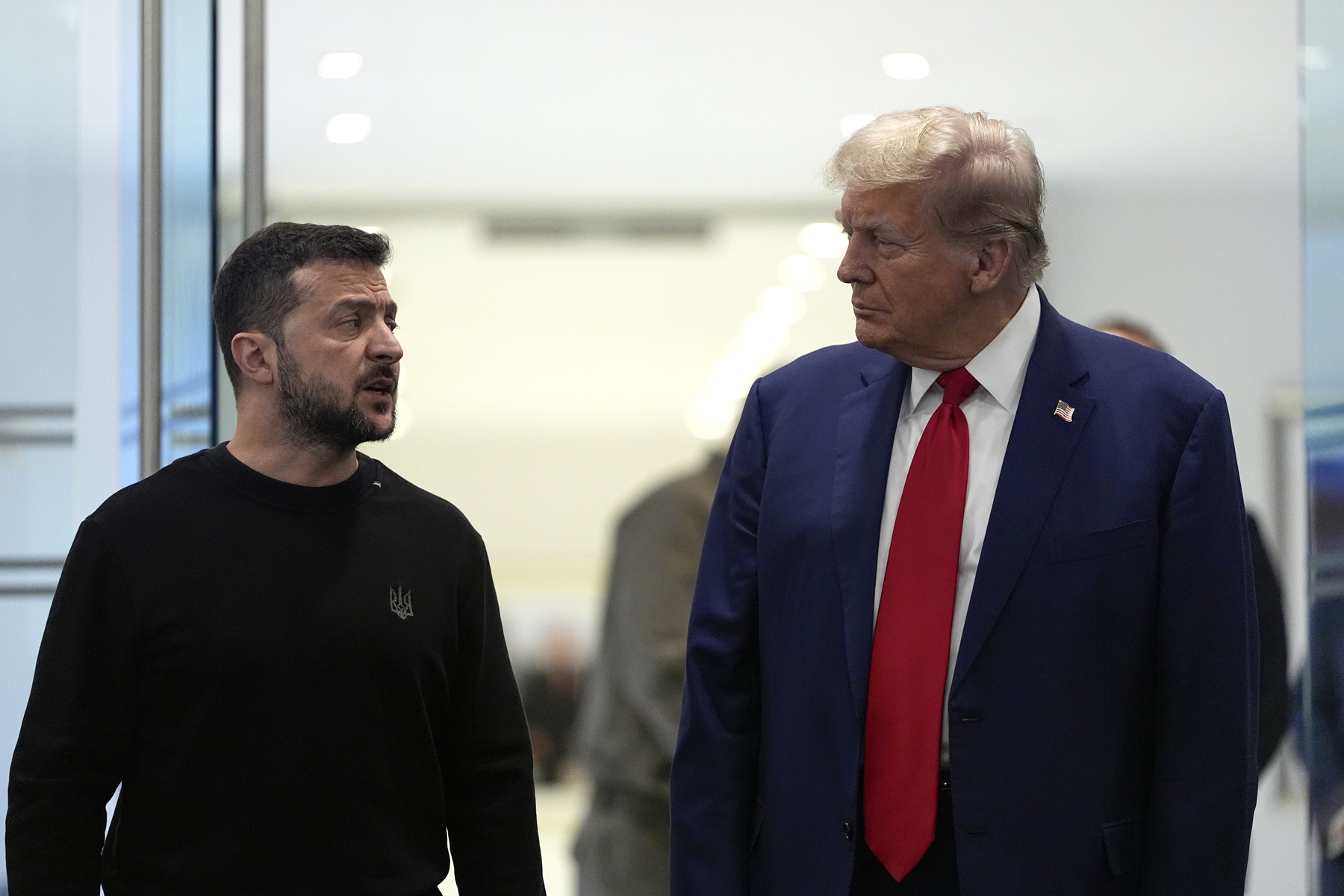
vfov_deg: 6.9
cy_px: 448
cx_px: 672
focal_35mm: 200
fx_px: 7466
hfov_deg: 10.3
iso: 4000
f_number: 2.8
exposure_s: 1/500
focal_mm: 200
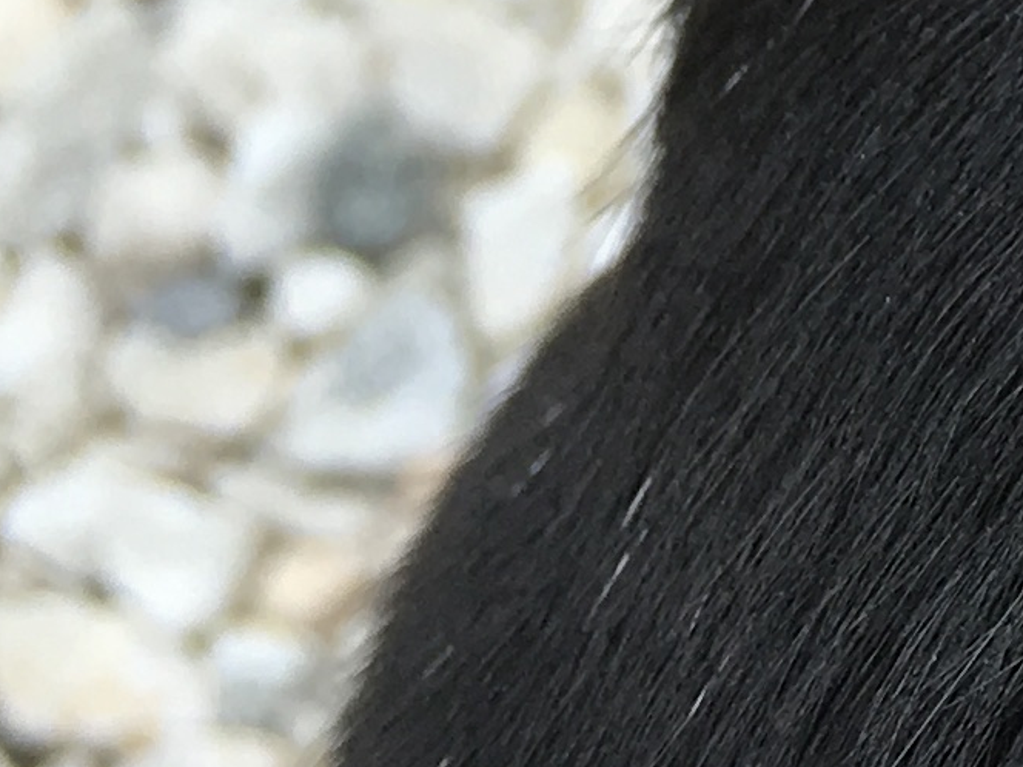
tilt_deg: -44.4
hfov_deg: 10.3
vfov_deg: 7.6
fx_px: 5201
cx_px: 2115
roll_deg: -2.0
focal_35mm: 176
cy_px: -1326
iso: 25
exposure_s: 1/227
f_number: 2.2
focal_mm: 4.15
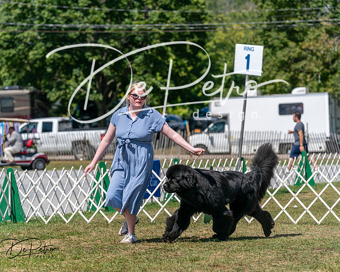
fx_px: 1552
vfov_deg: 10.0
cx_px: 170
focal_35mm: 154
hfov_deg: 12.5
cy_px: 136
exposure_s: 1/1600
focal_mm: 137
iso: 160
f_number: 4.5
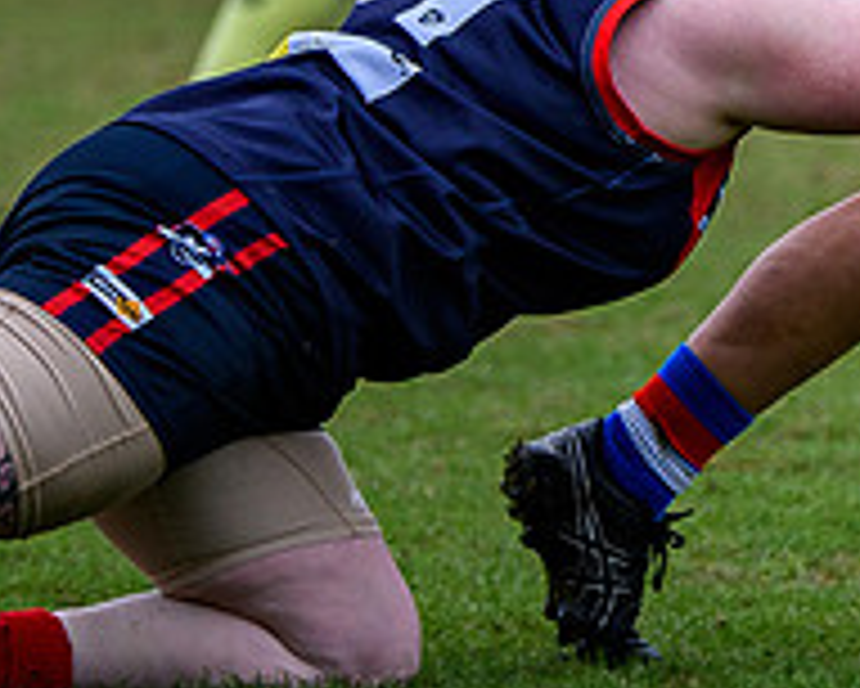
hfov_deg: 2.4
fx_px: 20245
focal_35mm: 795
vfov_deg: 1.9
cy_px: -104
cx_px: 1723
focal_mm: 112
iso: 180
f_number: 2.8
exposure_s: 1/1600
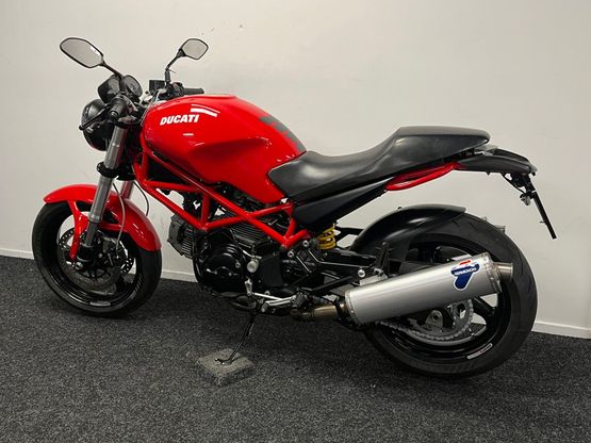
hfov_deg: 60.0
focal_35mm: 30
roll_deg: -1.1
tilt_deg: -11.9
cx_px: 290
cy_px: 207
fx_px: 512
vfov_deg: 46.8
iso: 100
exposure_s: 1/50
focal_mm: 5.1
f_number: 1.6
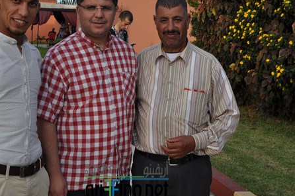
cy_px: 76
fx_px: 546
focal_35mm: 67
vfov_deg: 20.3
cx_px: 126
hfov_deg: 30.2
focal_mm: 31
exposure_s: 1/250
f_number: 8
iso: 200
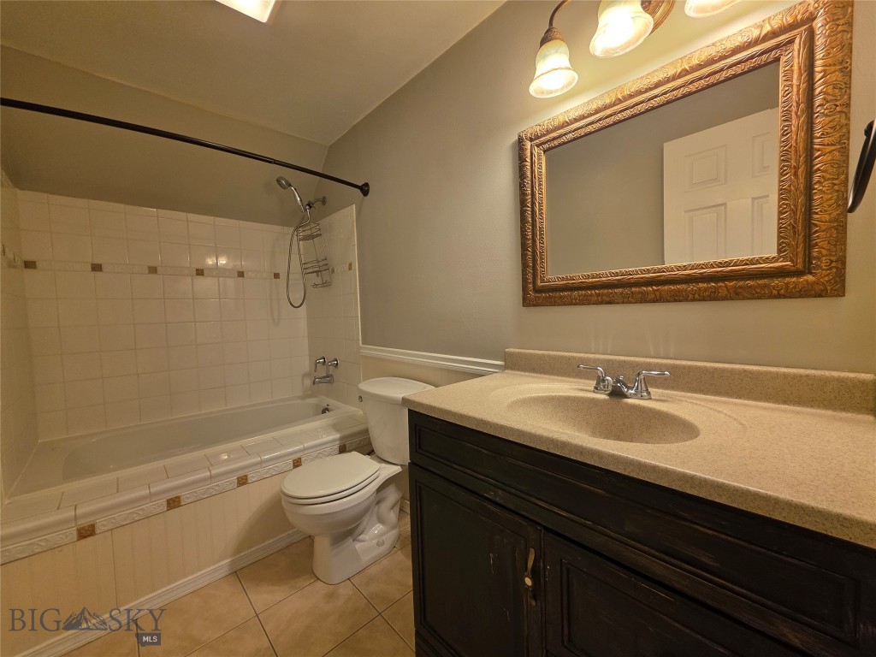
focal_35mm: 13
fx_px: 329
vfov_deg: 89.9
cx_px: 438
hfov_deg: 106.2
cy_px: 328
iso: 100
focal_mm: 2.2
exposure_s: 1/120
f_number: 1.9
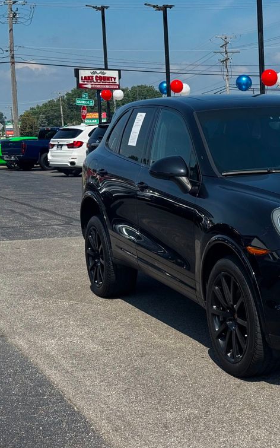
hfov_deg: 18.2
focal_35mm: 69
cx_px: 300
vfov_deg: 29.8
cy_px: 223
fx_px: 842
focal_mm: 6.76
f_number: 1.78
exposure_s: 1/3425
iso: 64
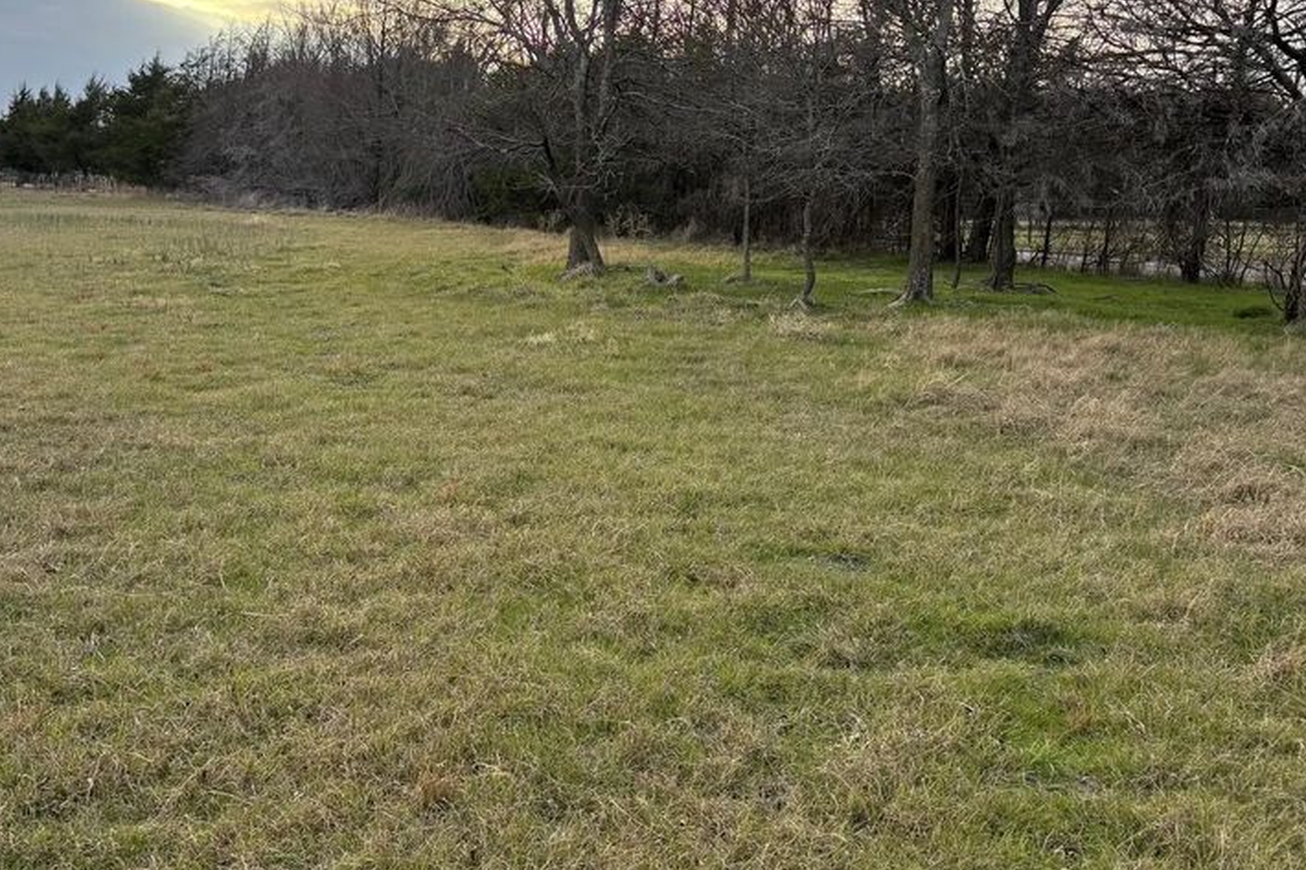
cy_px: 353
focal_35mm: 39
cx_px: 517
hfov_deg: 49.2
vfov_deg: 34.1
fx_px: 1414
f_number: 1.6
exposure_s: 1/782
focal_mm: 5.96
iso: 64
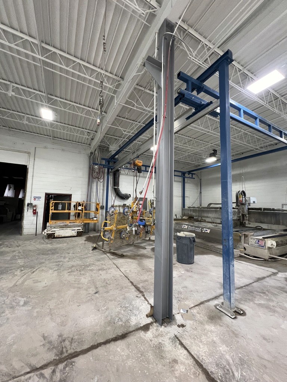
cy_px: 191
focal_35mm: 13
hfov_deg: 89.9
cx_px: 144
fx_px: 144
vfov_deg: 106.2
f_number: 1.8
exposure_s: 1/99
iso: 200
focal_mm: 1.57
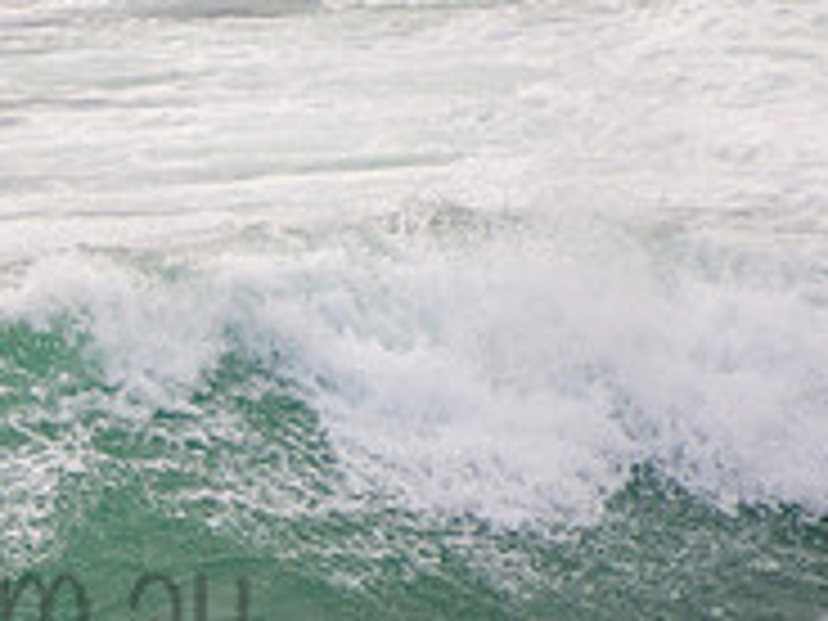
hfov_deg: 1.1
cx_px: -225
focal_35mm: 1818
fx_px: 43486
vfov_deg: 0.8
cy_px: 556
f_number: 5.6
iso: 360
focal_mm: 400
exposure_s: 1/800
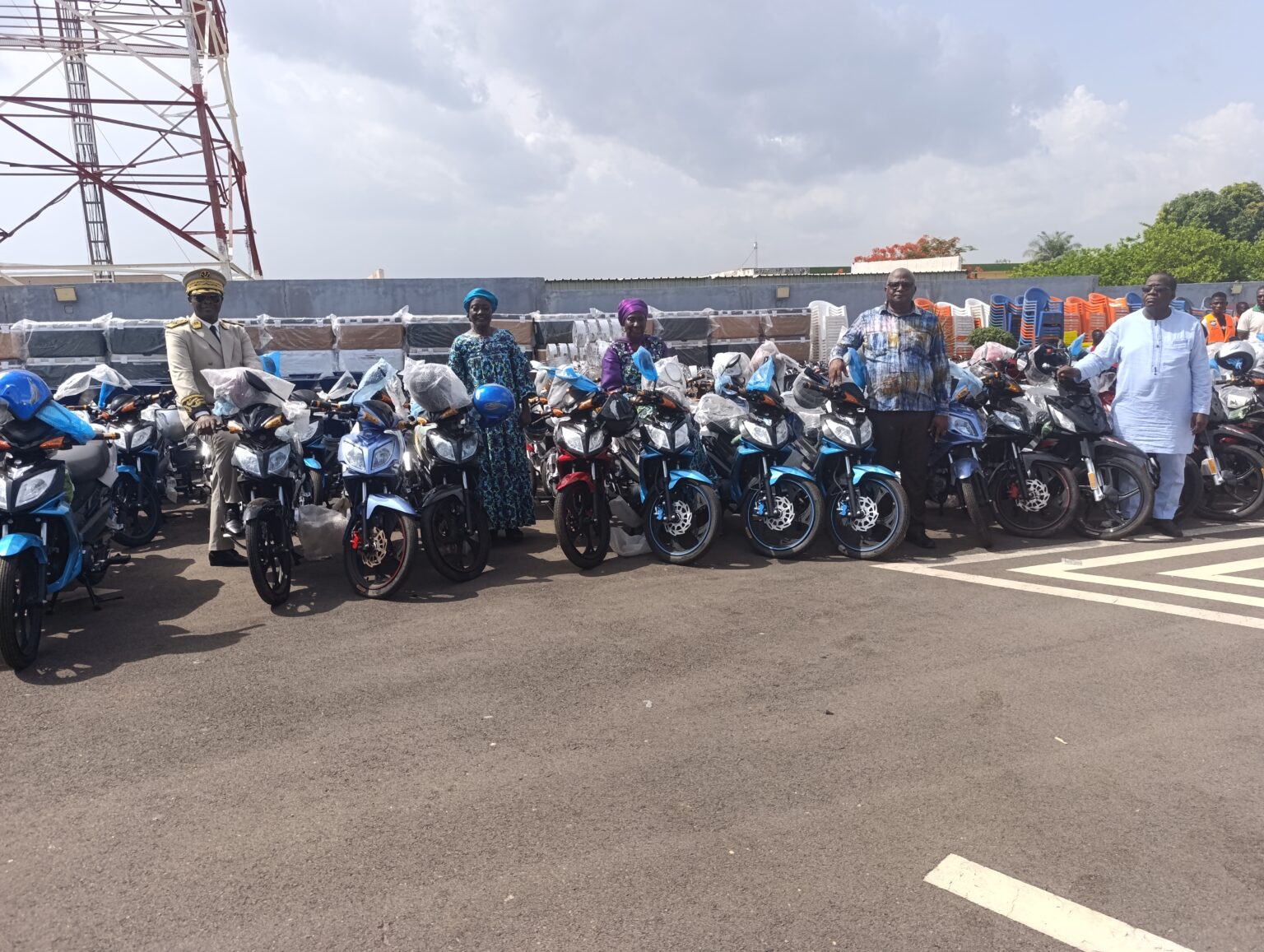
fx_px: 841
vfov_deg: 59.0
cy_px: 476
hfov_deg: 73.8
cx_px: 632
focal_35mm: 23
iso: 50
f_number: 1.6
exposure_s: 1/552
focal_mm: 6.14
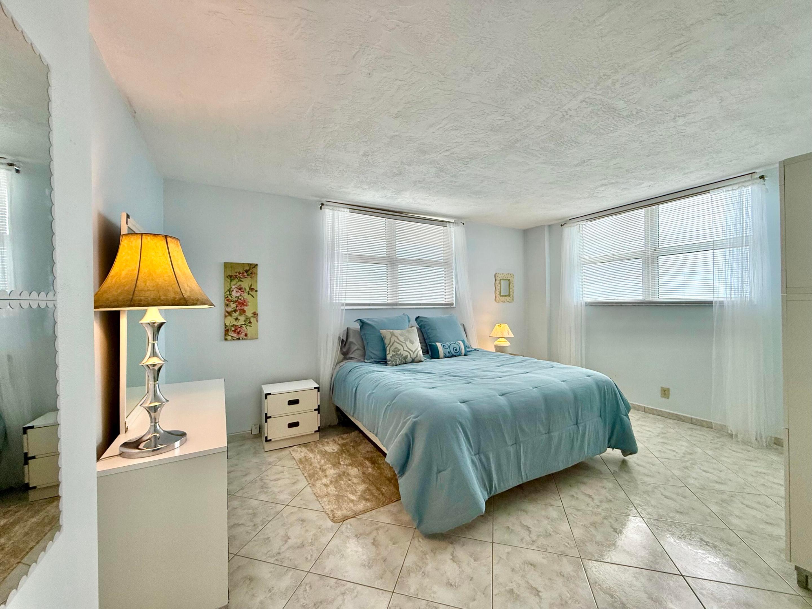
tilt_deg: +0.7
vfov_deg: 85.7
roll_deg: +0.6
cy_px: 304
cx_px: 406
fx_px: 328
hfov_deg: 102.1
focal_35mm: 14
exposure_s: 1/120
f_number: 2.2
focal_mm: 2.22
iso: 100
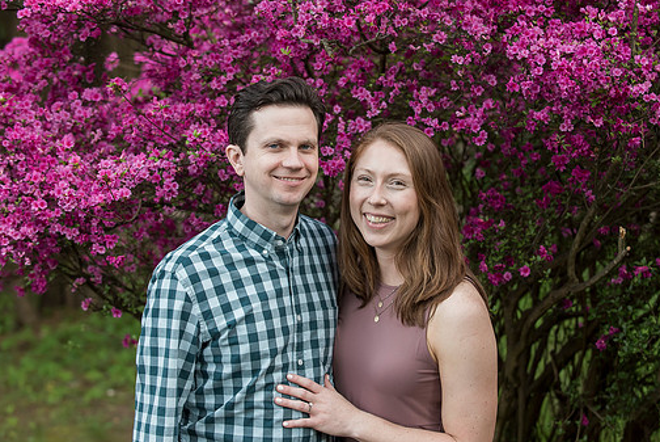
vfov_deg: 14.9
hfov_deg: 22.1
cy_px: 214
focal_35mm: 92
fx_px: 1688
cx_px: 344
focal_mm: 80
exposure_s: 1/250
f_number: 4
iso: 1250
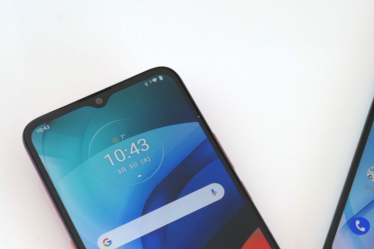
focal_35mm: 95
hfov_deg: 21.3
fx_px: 987
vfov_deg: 14.3
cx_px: 271
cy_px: 208
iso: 200
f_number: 4
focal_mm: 15.8
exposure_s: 1/80
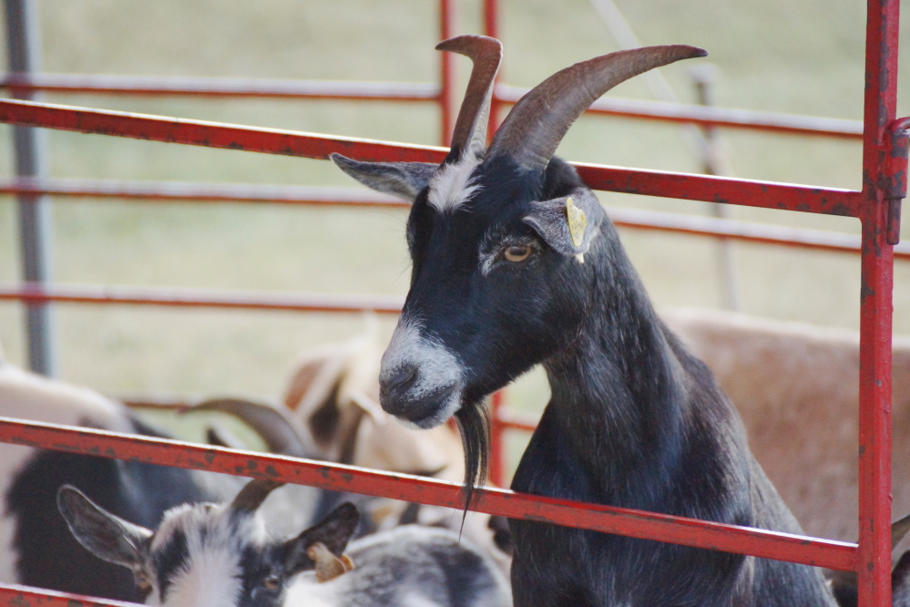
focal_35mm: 375
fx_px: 9478
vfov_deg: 3.7
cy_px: 304
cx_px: 455
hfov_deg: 5.5
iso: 1600
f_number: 6.3
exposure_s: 1/320
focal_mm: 250
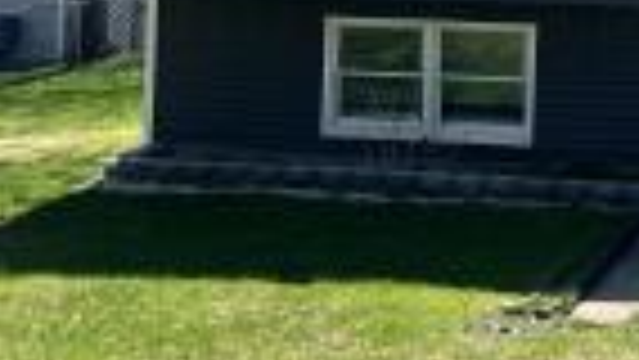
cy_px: -148
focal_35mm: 80
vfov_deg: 14.3
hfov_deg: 23.5
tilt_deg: +0.2
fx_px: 1356
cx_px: 824
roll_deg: -1.0
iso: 50
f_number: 1.5
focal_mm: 5.7
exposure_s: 1/2165
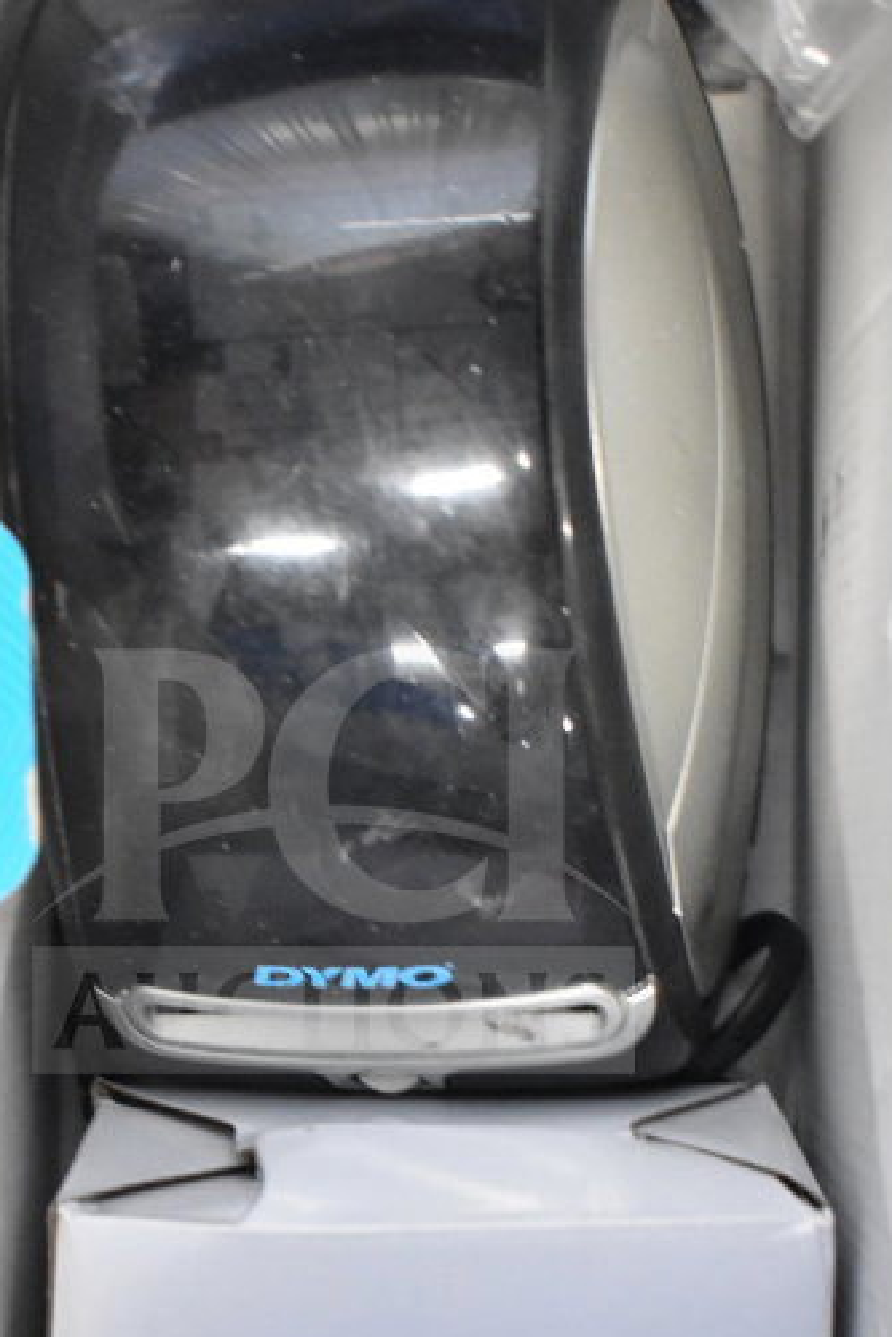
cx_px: 332
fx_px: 2451
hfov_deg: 20.6
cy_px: 861
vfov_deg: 30.3
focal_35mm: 66
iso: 5000
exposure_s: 1/40
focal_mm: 24
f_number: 4
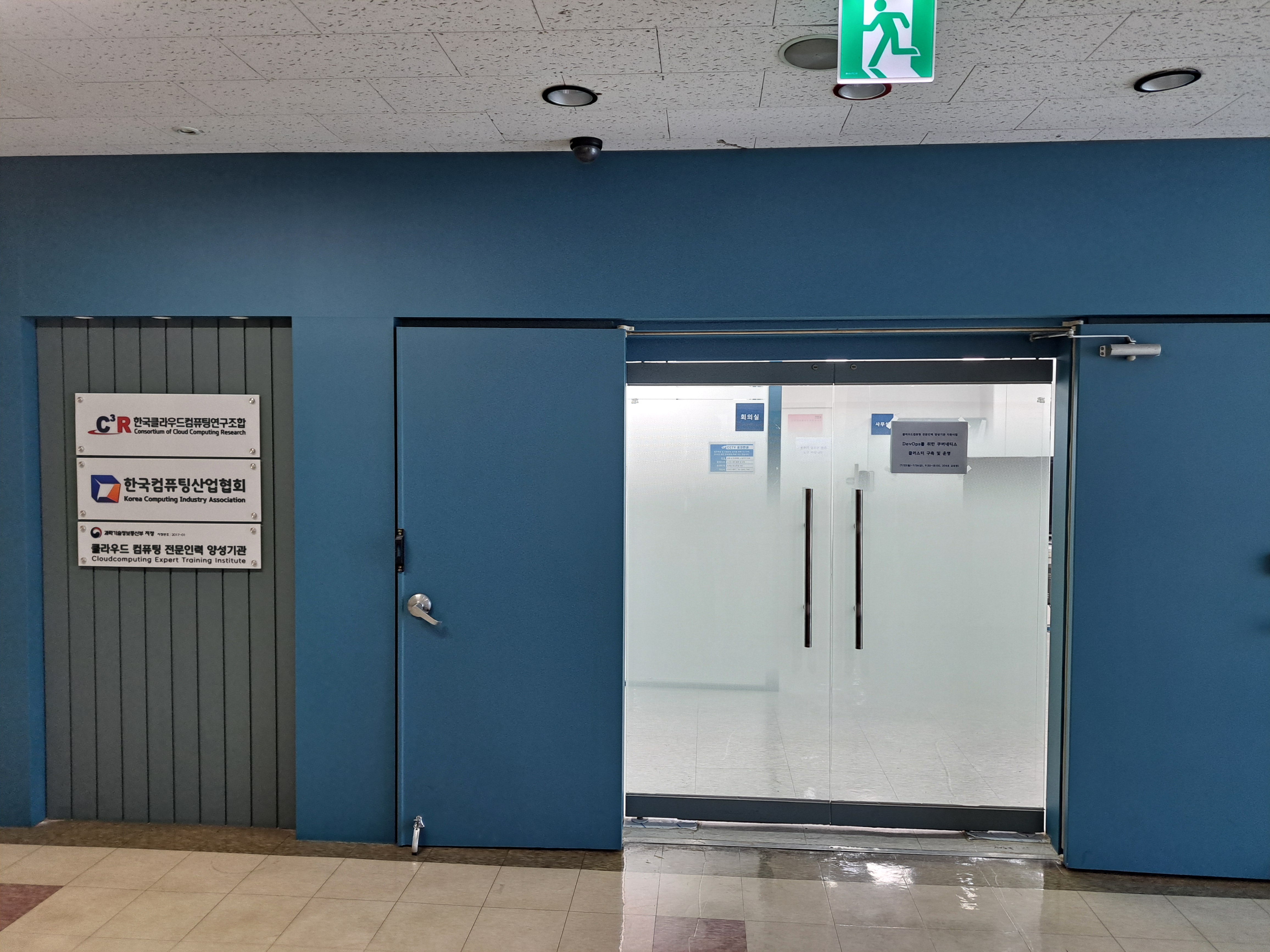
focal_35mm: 24
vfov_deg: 56.8
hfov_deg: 71.6
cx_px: 635
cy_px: 476
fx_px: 881
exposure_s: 1/60
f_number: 1.8
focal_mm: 5.23
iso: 160
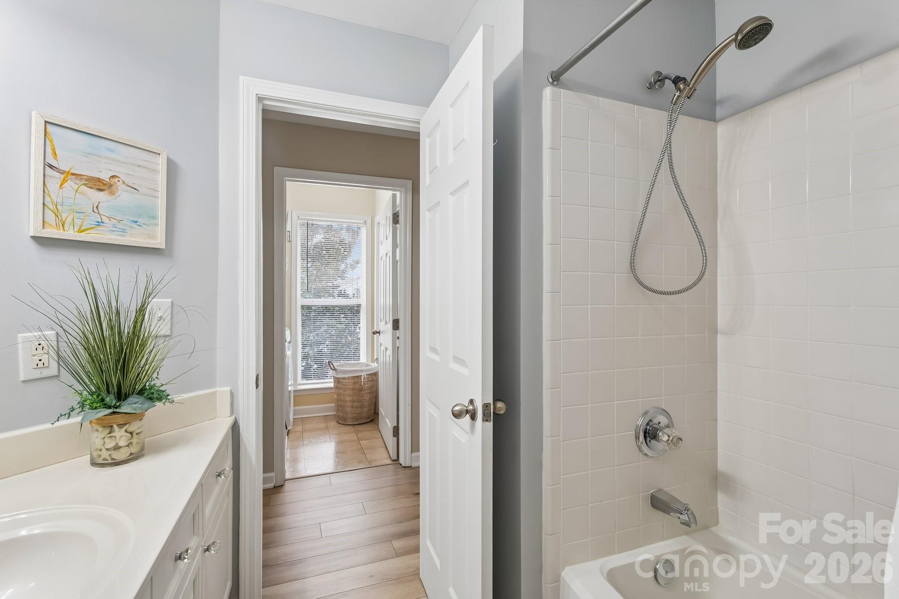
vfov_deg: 73.7
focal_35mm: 16
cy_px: 300
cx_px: 450
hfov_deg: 96.7
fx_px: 399
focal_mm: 16
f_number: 8
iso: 400
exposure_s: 1/15
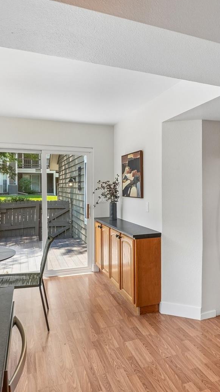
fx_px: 278
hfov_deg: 41.9
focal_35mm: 27
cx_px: 163
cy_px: 191
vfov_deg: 70.2
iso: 200
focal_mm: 11
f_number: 8
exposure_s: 1/30
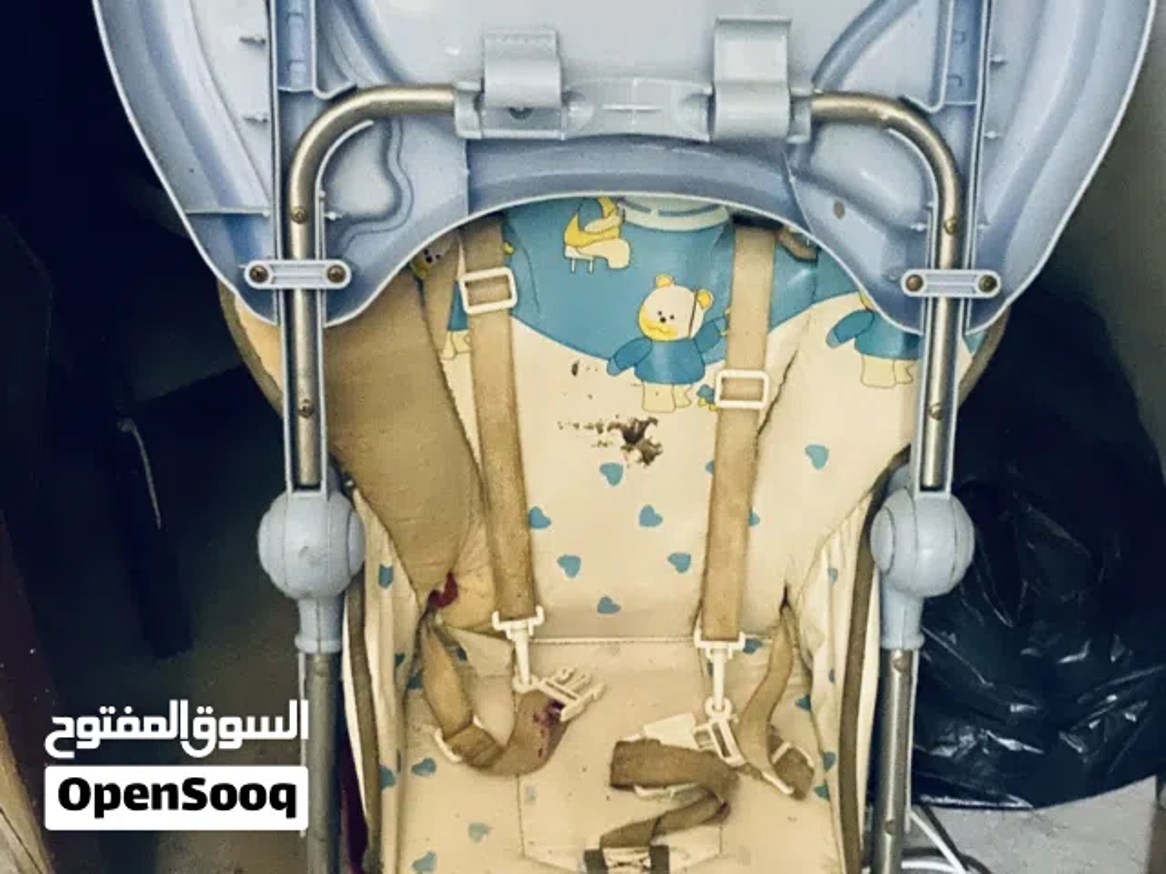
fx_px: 876
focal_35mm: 26
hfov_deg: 67.3
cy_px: 437
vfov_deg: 53.1
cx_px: 583
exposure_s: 1/8
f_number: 1.8
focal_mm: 4.25
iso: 500
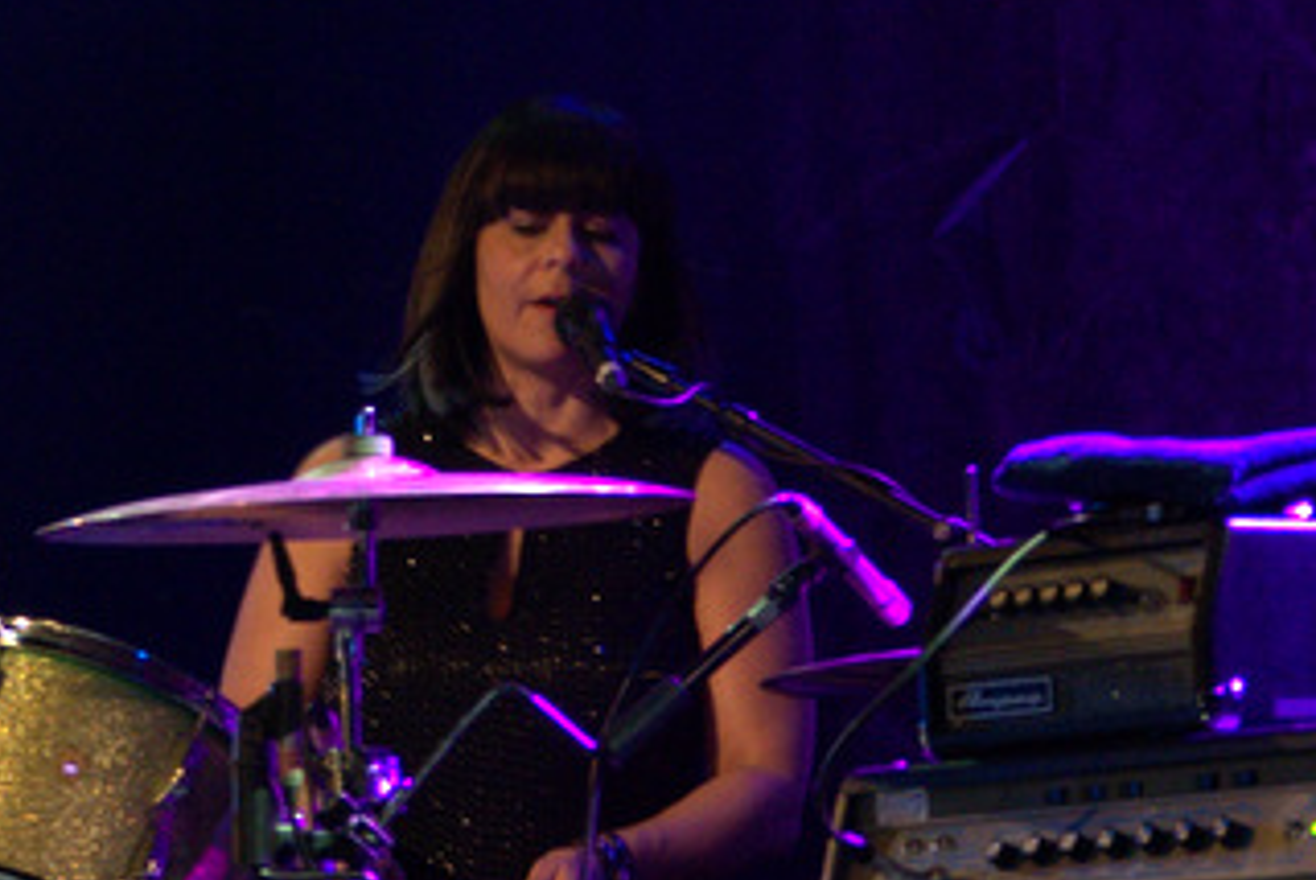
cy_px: 670
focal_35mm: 169
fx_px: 6183
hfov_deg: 12.1
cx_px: 999
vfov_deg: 8.1
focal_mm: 50
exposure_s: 1/30
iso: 1000
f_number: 2.8
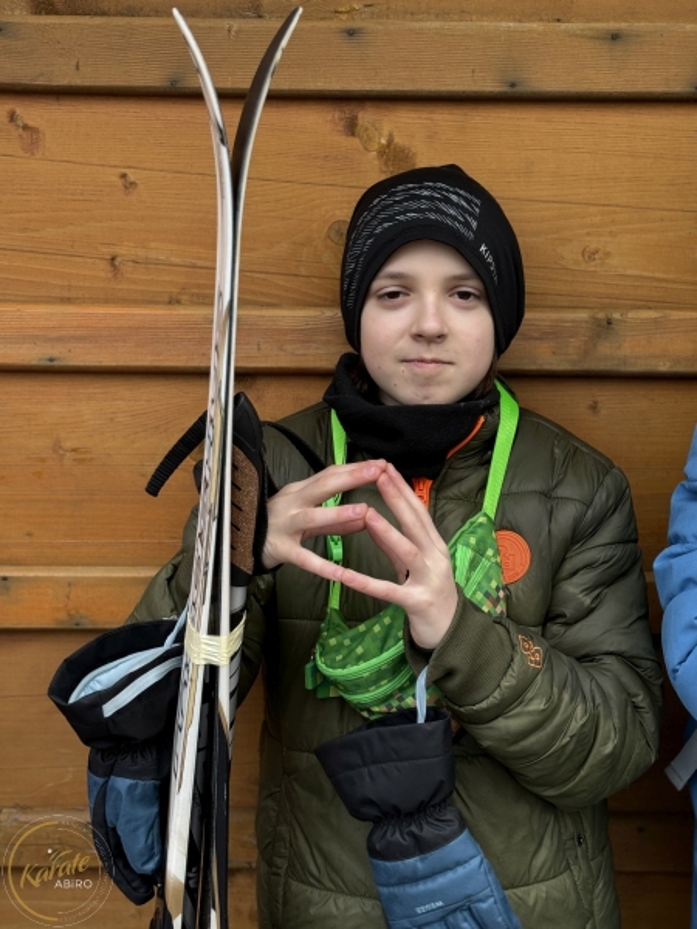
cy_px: 464
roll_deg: -0.5
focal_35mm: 48
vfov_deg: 39.7
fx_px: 1289
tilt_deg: -13.7
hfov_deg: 30.3
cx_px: 348
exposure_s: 1/121
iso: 80
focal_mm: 6.86
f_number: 1.78
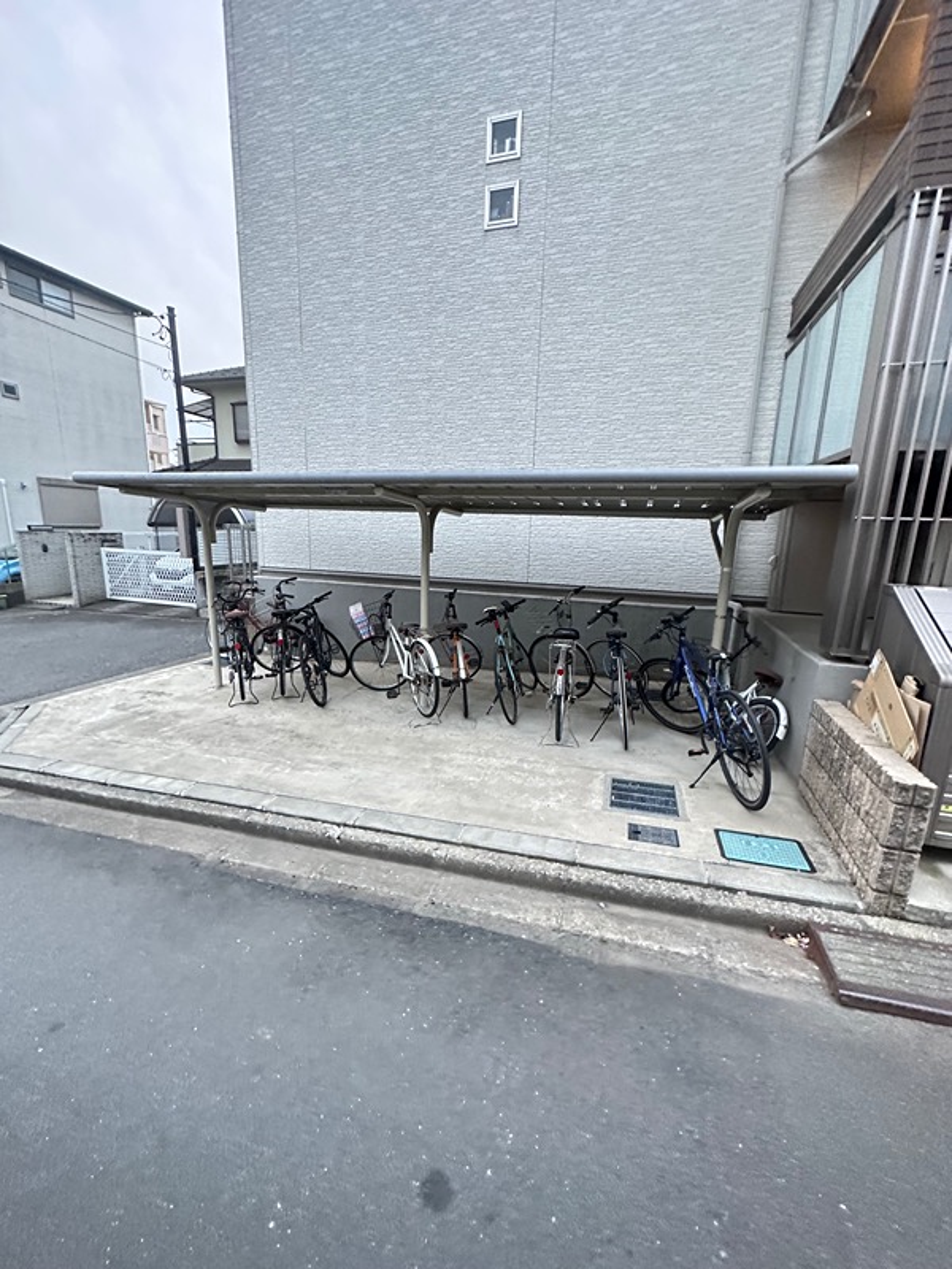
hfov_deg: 85.7
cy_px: 634
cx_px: 476
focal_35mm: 14
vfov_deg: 102.1
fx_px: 513
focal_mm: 2.22
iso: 800
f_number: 2.2
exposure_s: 1/50
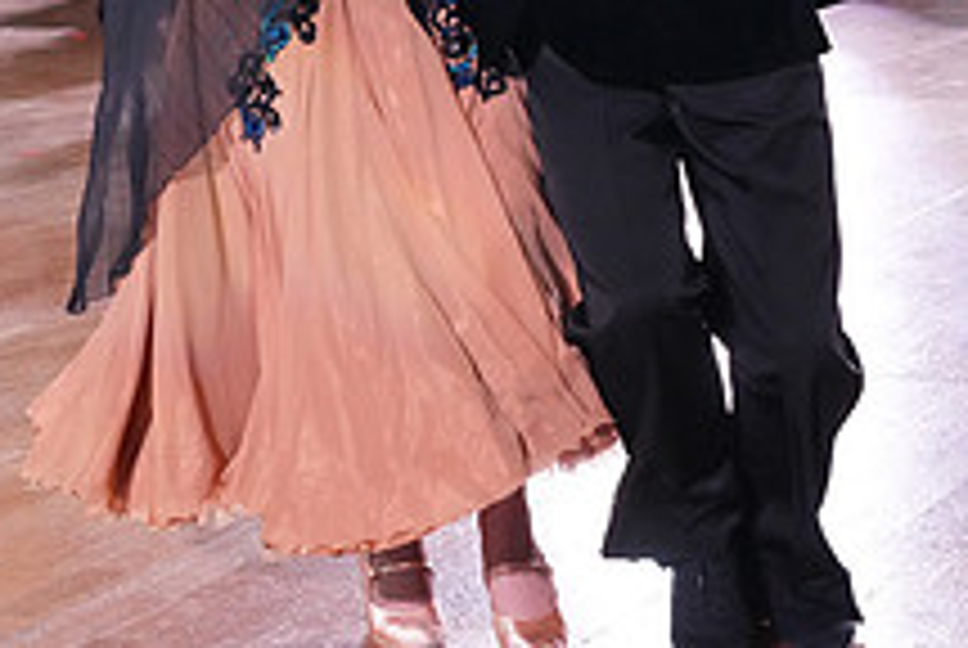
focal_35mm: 124
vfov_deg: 10.9
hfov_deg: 16.5
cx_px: 527
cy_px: -173
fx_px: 3339
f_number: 5.6
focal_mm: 46
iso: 5000
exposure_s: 1/320
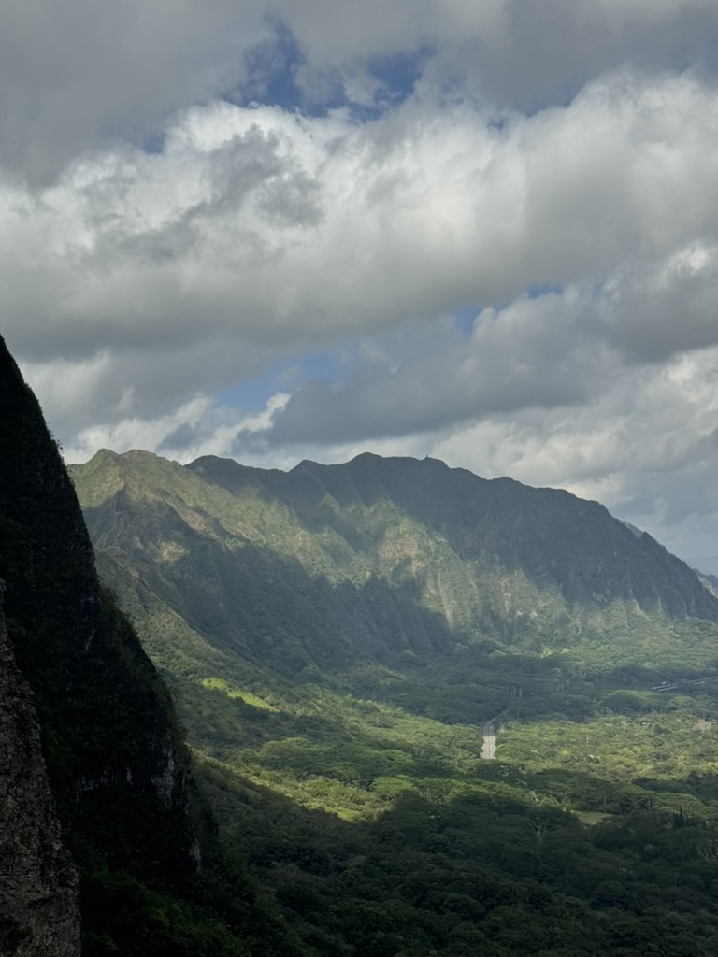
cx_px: 359
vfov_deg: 39.7
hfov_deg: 30.3
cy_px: 478
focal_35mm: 48
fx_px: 1327
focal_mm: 6.76
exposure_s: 1/9009
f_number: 1.78
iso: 64
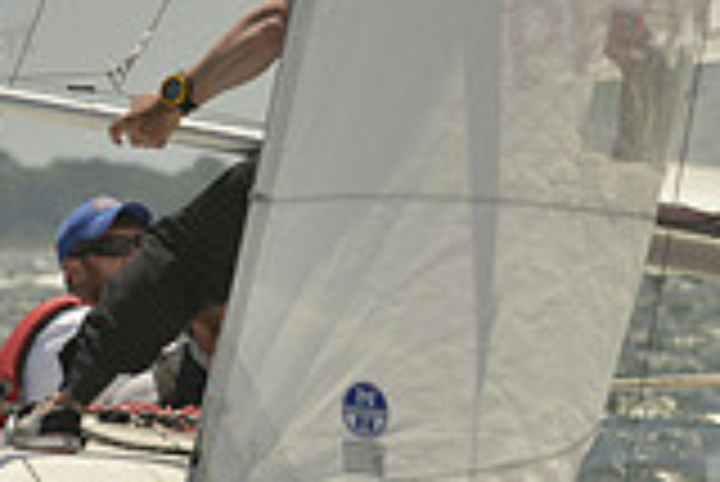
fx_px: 14493
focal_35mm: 724
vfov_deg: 1.9
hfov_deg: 2.8
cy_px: 273
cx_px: 270
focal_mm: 200
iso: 280
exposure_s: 1/1250
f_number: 9
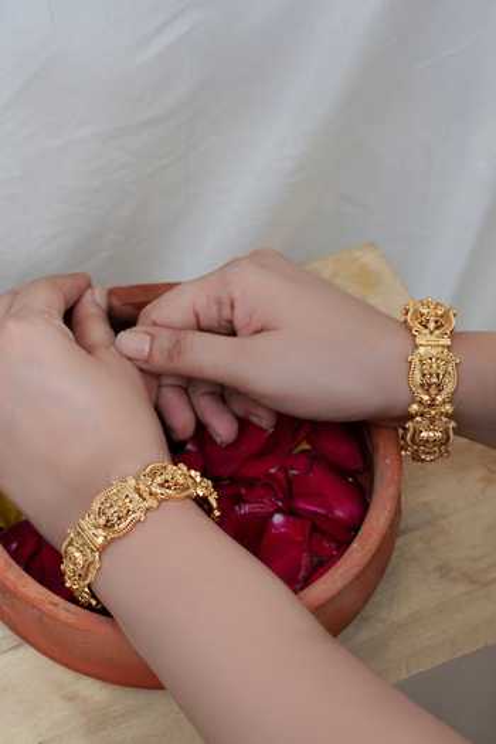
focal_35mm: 62
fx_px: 1271
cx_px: 248
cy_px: 372
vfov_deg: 32.6
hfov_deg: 22.1
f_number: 5.6
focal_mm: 41
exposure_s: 1/80
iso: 250
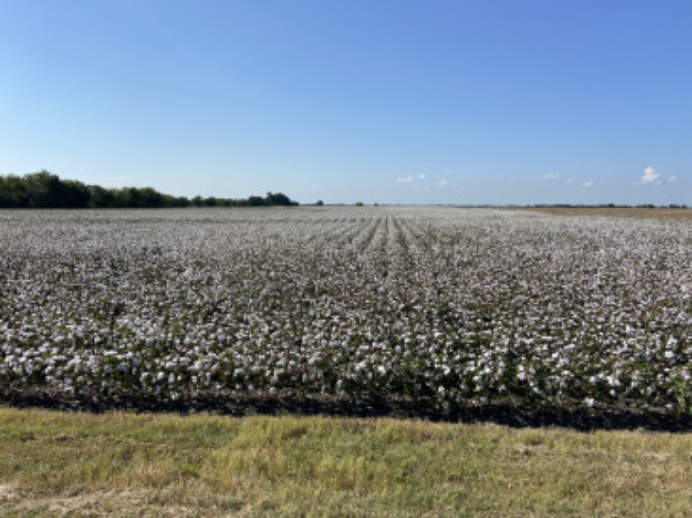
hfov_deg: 67.3
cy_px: 259
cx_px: 346
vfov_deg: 53.0
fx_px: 519
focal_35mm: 26
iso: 32
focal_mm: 4.25
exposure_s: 1/4115
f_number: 1.8
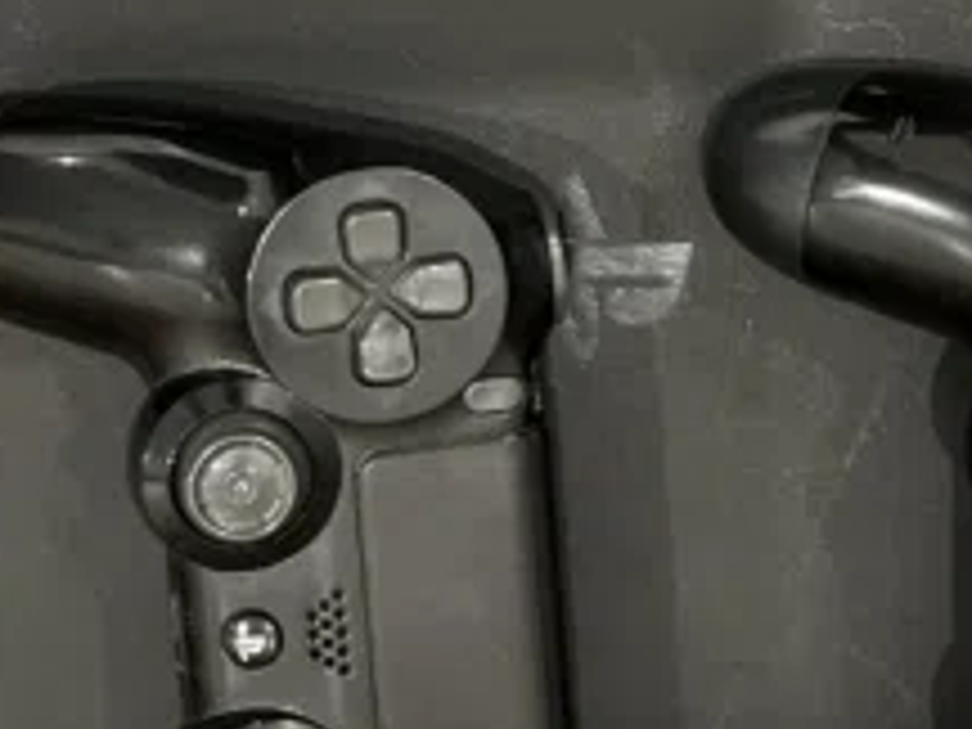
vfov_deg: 19.0
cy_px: 176
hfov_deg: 25.2
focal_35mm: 77
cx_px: 670
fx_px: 2162
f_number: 1.6
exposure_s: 1/33
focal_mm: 5.1
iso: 640
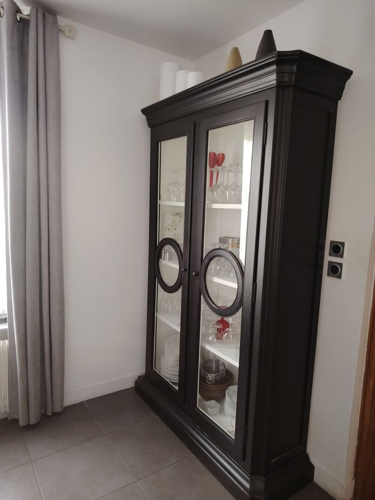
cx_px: 188
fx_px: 347
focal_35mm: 24
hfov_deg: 56.8
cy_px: 250
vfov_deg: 71.6
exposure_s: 1/33.3
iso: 2547
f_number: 1.75
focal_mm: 5.25
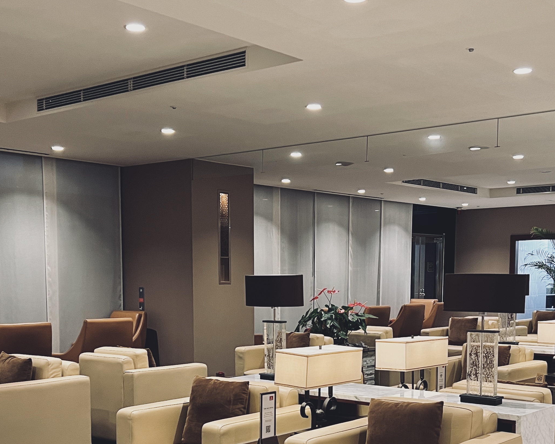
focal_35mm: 50
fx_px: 821
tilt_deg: -5.3
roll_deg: +0.6
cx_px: 272
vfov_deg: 29.6
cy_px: 351
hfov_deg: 37.3
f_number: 1.5
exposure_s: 1/50
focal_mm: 5.7
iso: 125
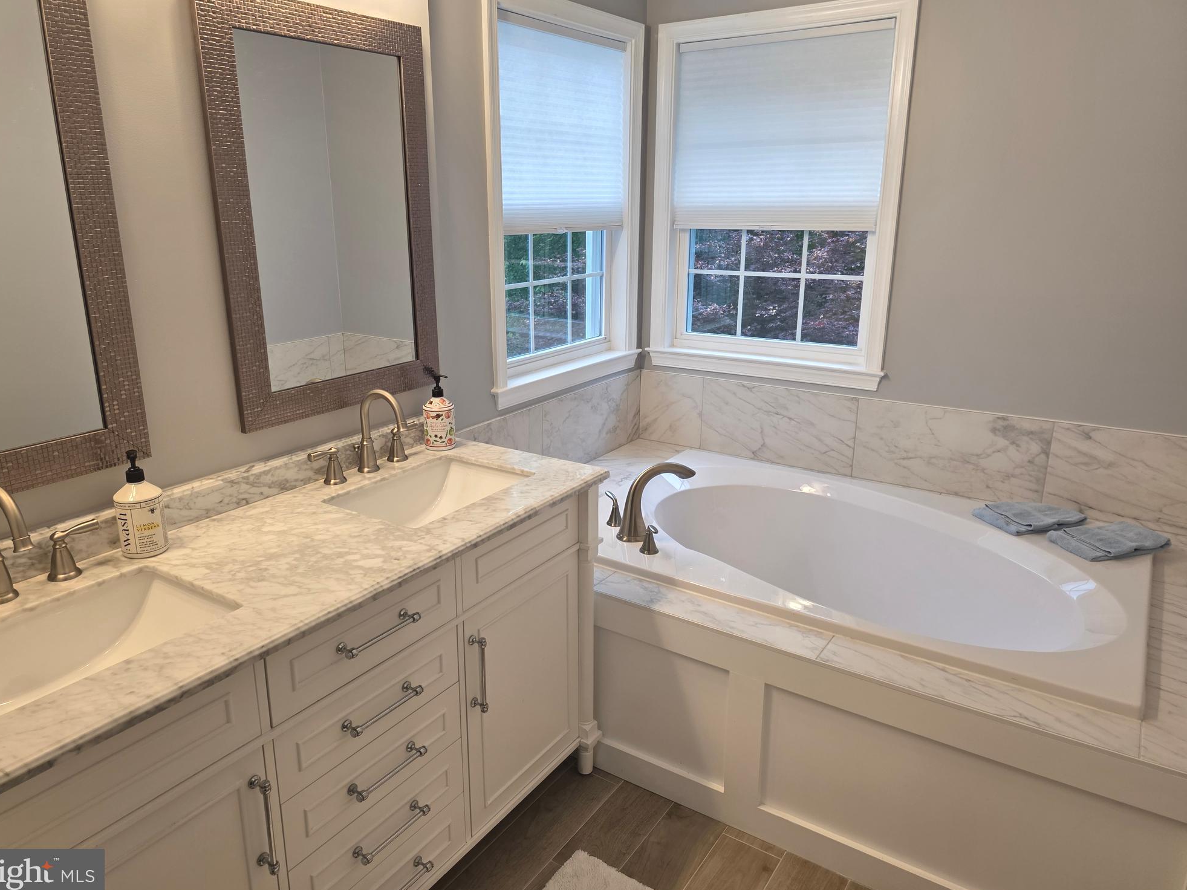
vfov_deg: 56.8
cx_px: 573
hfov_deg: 71.6
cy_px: 434
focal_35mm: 24
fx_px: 823
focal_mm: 6.3
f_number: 1.7
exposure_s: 1/120
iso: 125
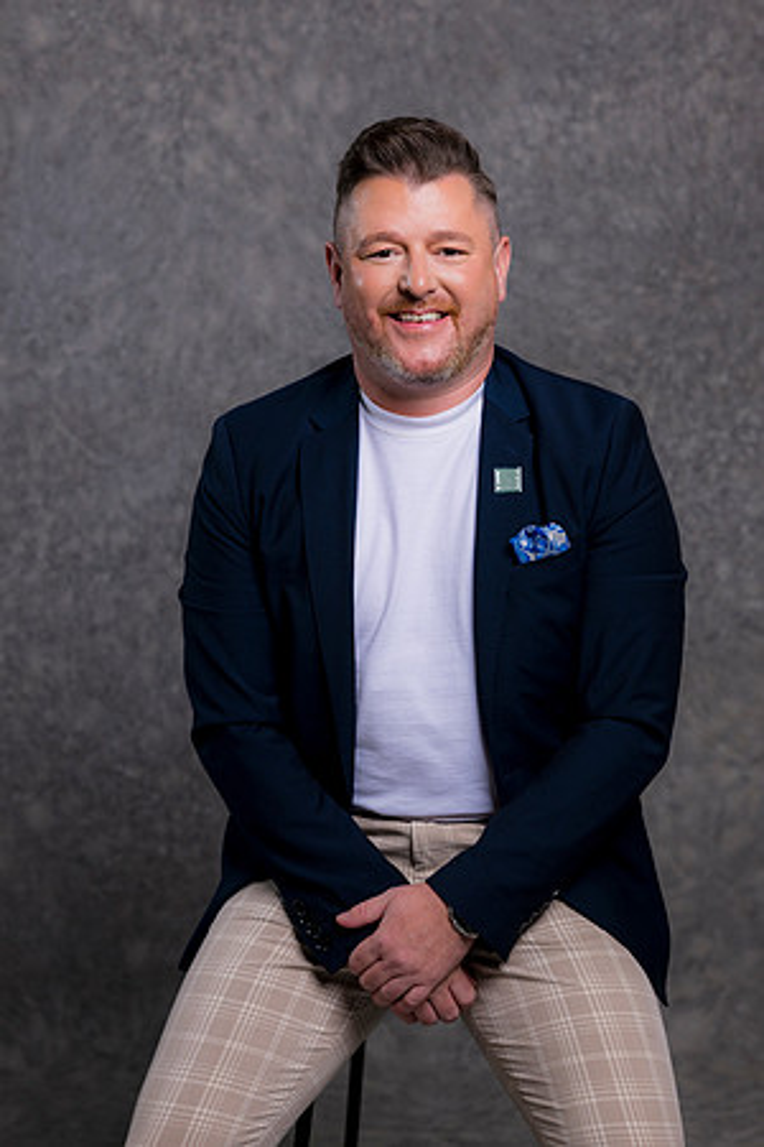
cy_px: 574
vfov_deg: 23.9
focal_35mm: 85
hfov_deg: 16.1
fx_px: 2706
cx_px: 382
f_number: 5
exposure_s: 1/200
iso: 100
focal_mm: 85
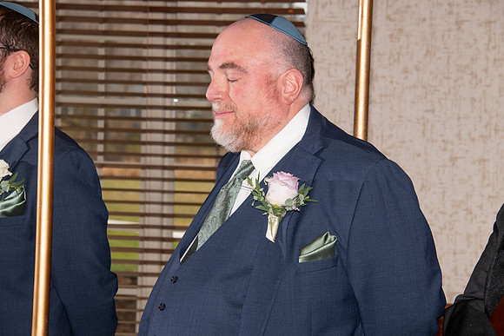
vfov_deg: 10.2
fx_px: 1890
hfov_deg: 15.2
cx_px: 252
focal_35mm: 135
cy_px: 168
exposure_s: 1/160
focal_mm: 135
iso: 1000
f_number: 10
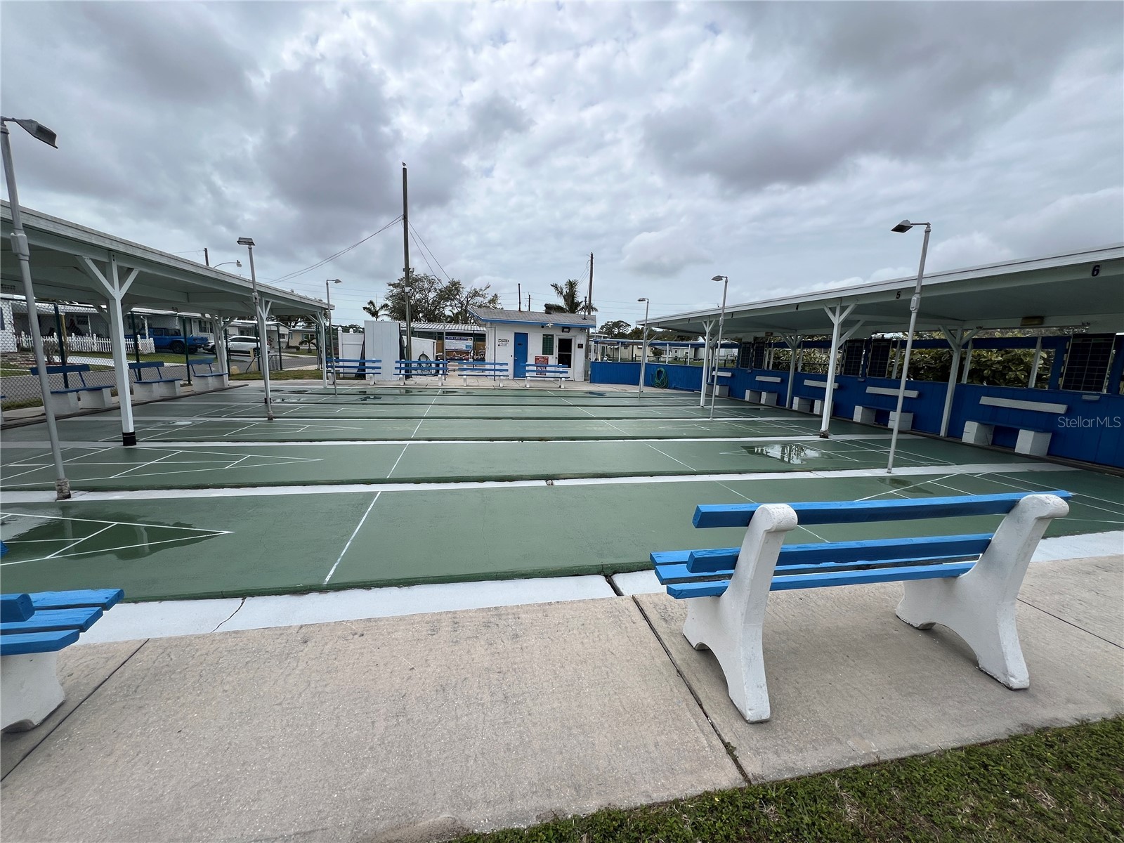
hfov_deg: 106.2
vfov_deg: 89.9
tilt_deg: -9.7
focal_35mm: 13
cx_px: 562
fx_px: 422
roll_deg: -1.8
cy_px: 422
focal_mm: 1.57
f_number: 1.8
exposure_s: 1/1815
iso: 32
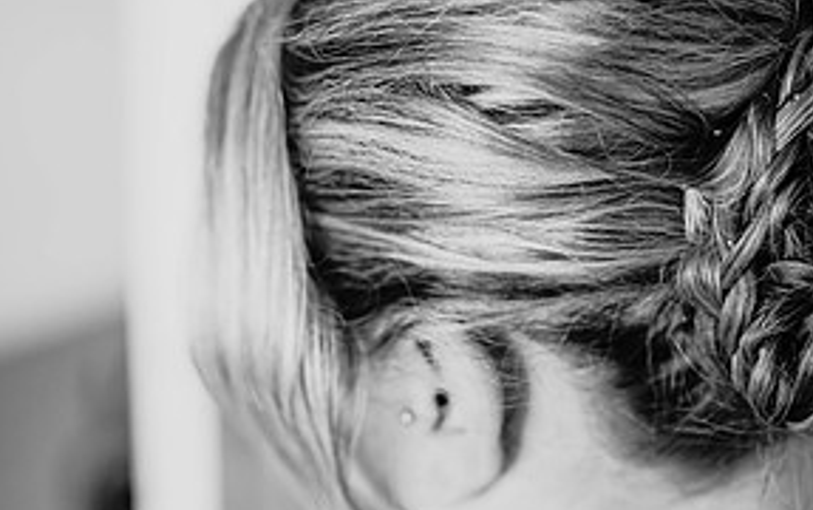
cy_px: 237
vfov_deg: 18.1
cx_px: 632
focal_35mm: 72
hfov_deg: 28.1
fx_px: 1597
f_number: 2
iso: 640
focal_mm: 35
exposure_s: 1/200
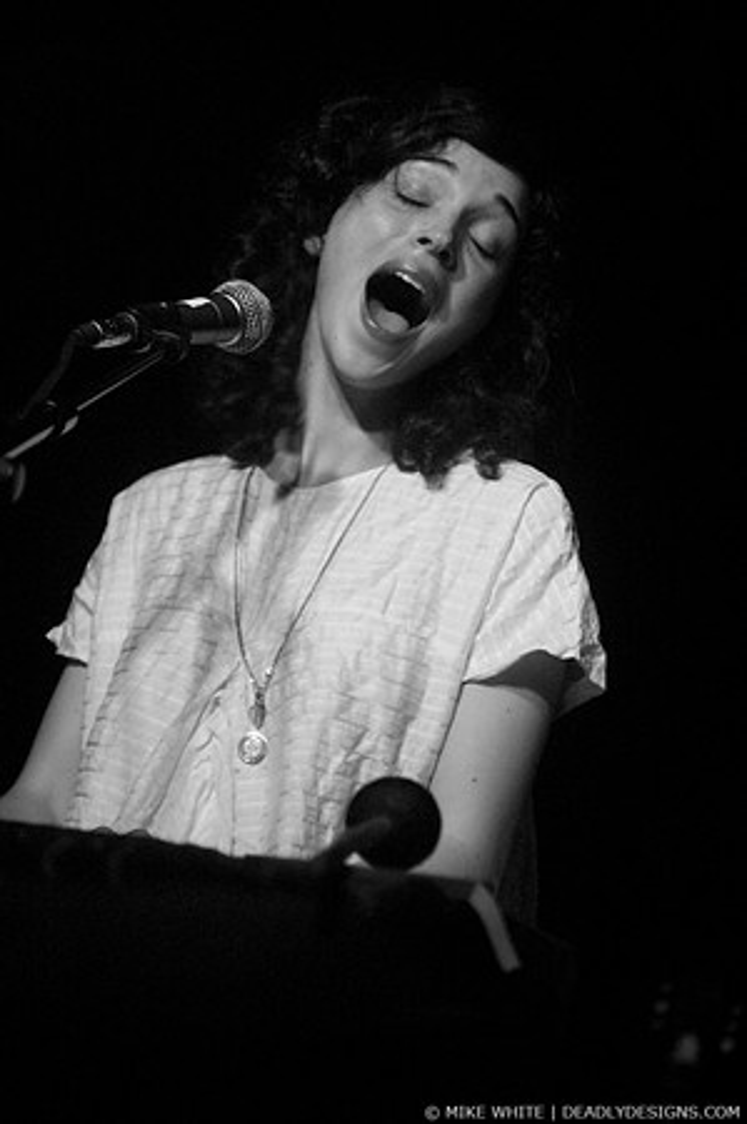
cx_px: 374
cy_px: 562
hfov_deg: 13.0
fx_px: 3275
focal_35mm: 105
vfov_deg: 19.5
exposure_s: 1/40
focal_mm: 70
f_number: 3.2
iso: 1600
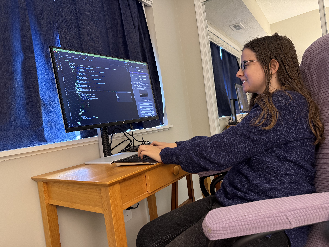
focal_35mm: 24
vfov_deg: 56.8
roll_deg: +7.1
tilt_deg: -0.5
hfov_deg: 71.6
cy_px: 124
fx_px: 228
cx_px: 164
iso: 640
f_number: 1.78
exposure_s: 1/40
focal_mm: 6.76
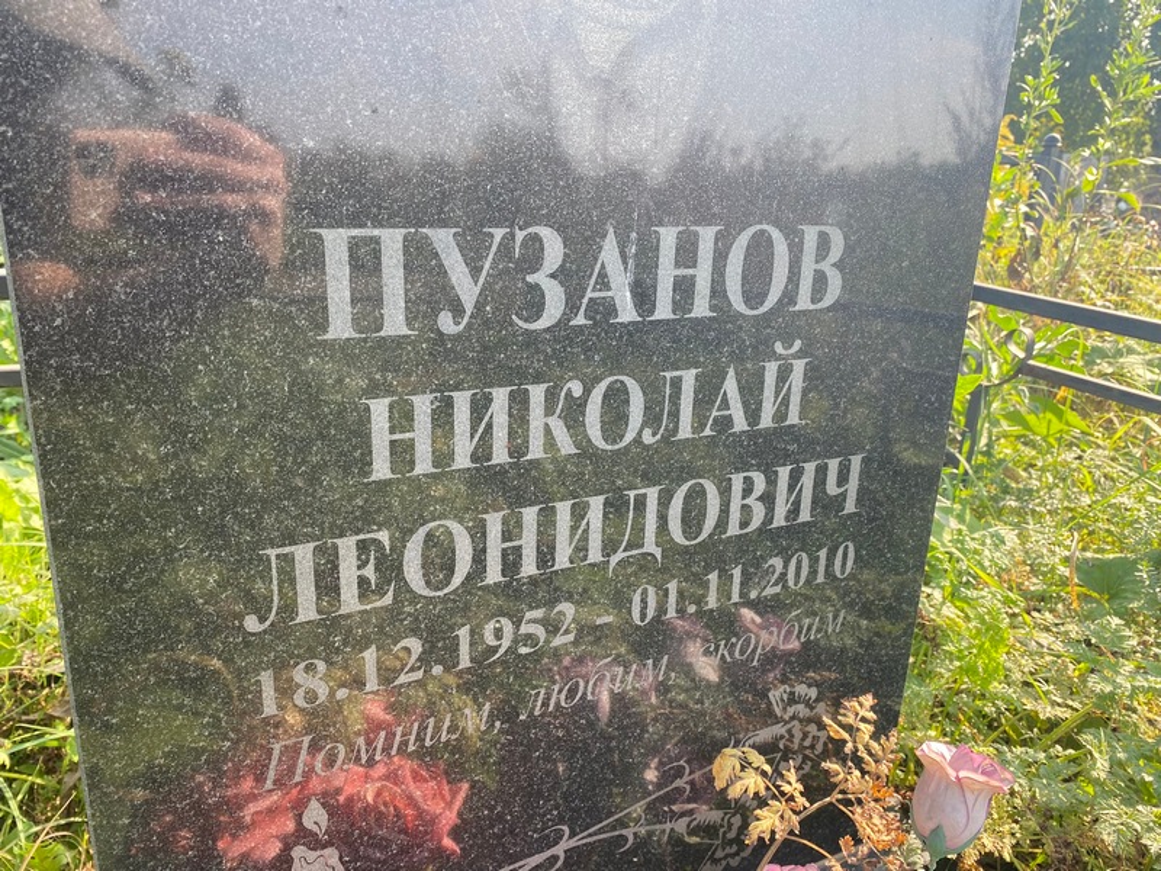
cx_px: 580
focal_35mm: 26
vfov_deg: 53.1
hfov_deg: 67.3
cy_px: 436
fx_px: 872
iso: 32
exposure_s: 1/300
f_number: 1.8
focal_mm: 4.25
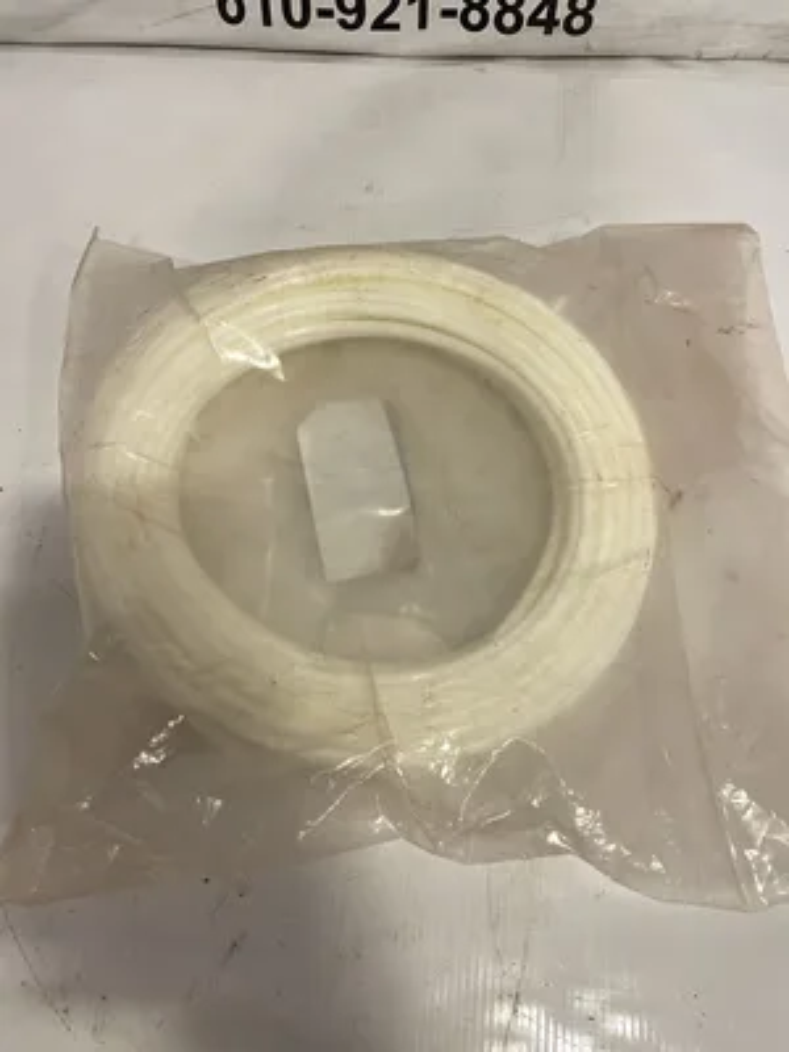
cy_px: 526
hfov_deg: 53.1
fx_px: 790
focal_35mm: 26
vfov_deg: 67.3
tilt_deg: -66.3
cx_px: 394
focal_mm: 4.2
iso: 160
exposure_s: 1/60
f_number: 1.6
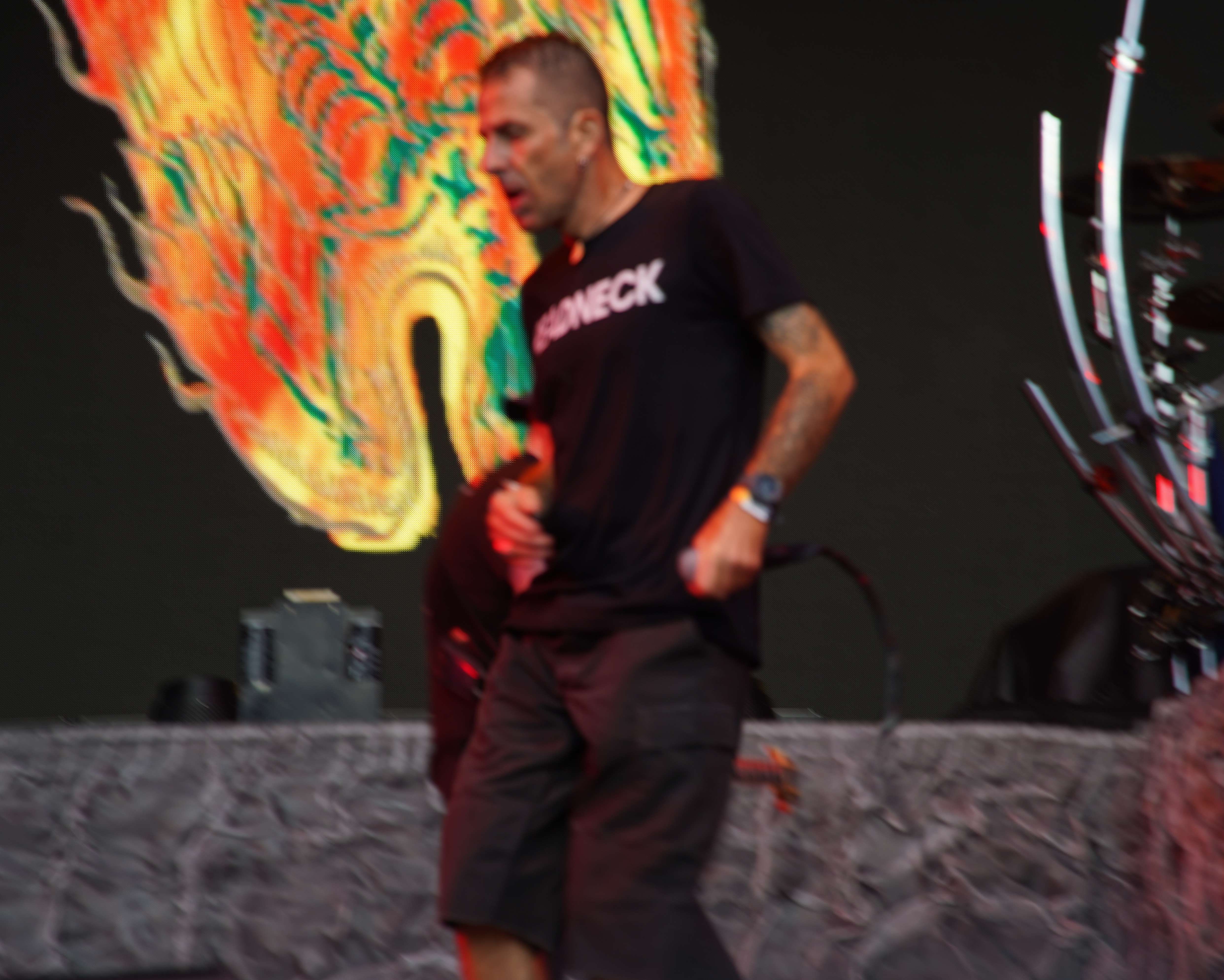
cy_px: 489
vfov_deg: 13.0
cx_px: 550
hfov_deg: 16.2
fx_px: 4311
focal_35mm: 119
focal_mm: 105
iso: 100
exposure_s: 1/50
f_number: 5
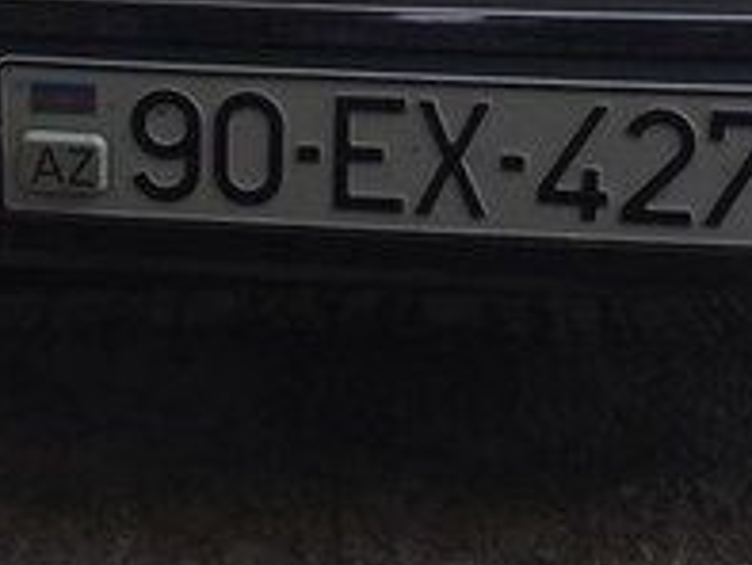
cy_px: -292
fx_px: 2109
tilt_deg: -18.8
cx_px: 359
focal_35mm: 97
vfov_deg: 14.2
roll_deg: -0.8
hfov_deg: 20.2
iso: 32
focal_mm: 4.15
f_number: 2.2
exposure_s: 1/1041
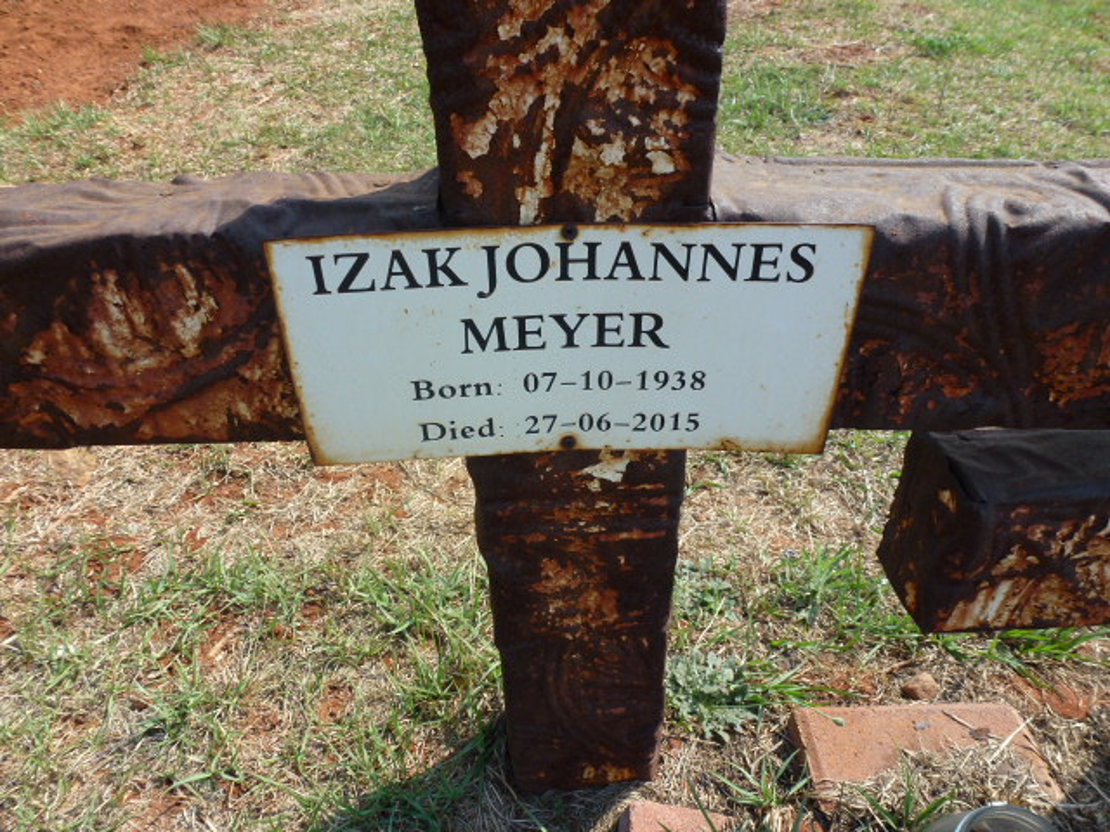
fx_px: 770
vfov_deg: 56.8
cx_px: 555
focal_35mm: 24
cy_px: 416
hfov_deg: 71.6
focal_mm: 4.3
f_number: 4
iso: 100
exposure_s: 1/320
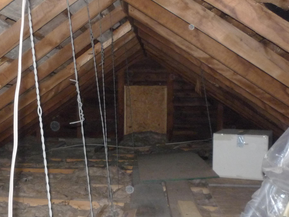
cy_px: 134
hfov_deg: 35.4
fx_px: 442
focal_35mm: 53
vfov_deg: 27.4
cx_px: 72
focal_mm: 5.2
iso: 320
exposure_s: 1/8
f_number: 3.3
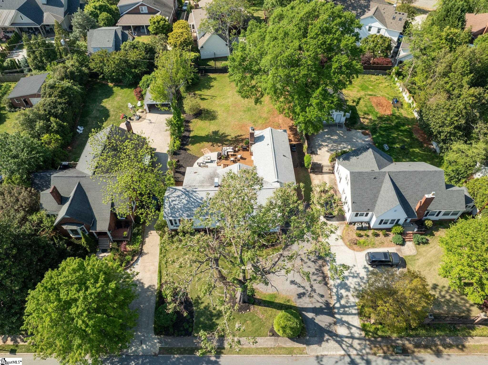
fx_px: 338
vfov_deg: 56.8
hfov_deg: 71.6
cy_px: 182
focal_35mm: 24
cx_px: 244
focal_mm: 12.29
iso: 100
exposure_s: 1/40
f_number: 4.5
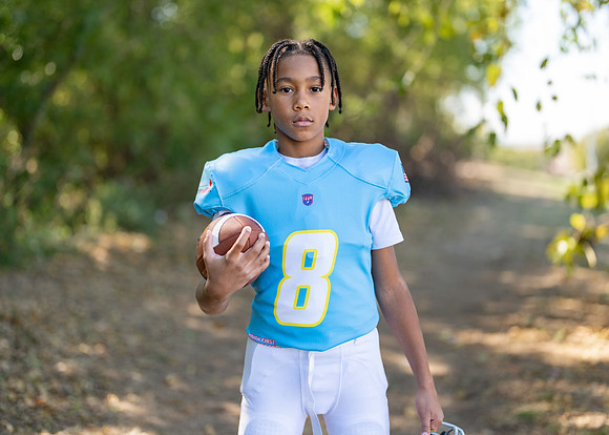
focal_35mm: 59
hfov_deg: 33.4
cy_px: 199
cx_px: 320
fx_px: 1014
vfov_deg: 24.2
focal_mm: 50
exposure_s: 1/1250
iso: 100
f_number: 1.2
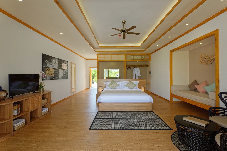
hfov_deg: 96.7
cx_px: 114
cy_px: 76
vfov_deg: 73.8
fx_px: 101
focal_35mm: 16
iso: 200
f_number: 13
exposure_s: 1/20
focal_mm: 16
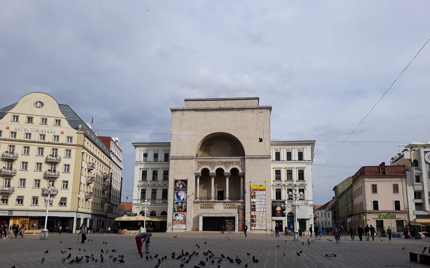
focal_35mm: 29
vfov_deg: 43.0
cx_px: 214
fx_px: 340
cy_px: 157
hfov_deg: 64.6
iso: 40
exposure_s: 1/1667
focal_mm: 3.71
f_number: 1.7
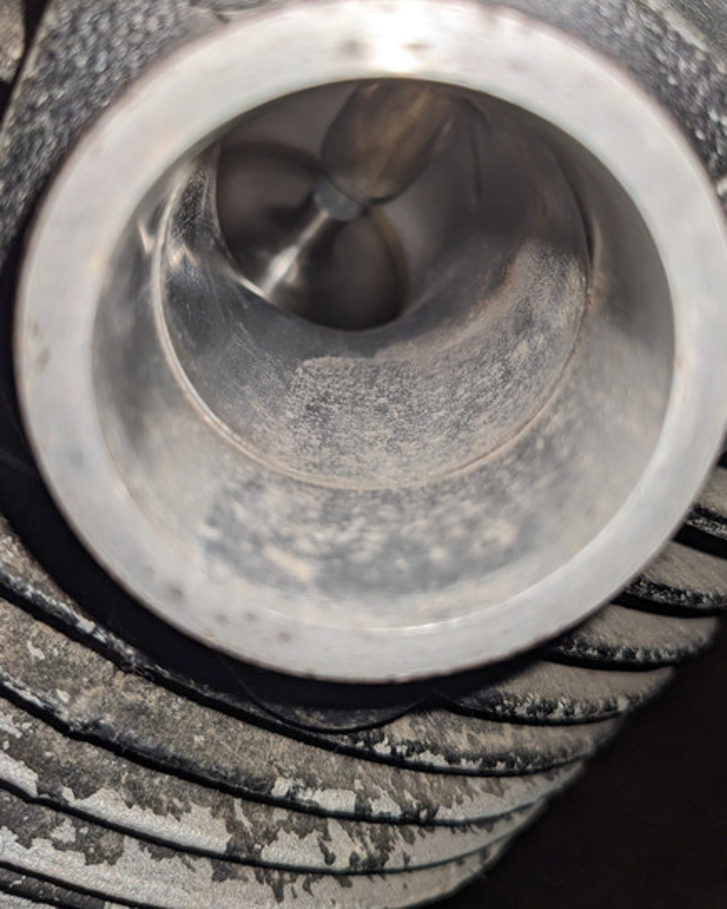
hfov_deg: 47.1
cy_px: 423
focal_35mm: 31
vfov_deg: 57.1
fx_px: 834
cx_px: 366
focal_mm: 4.38
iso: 32
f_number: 1.73
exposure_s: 1/201
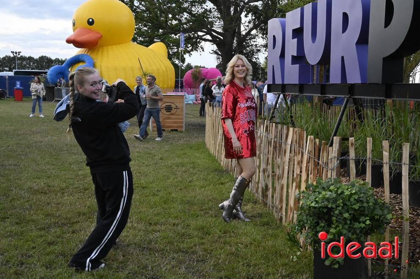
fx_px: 583
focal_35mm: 50
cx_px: 210
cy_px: 140
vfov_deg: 26.9
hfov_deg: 39.6
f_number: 22
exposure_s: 1/200
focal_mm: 50
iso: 8000
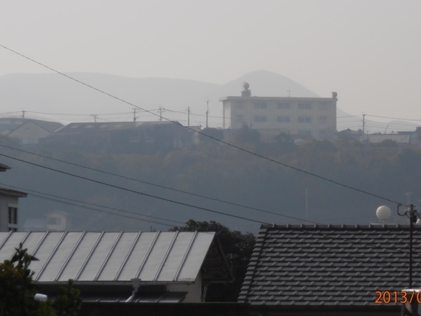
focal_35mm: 274
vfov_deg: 5.4
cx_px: 202
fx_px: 3334
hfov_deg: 7.2
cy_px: 125
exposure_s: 1/800
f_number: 5.8
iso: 80
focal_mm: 35.05
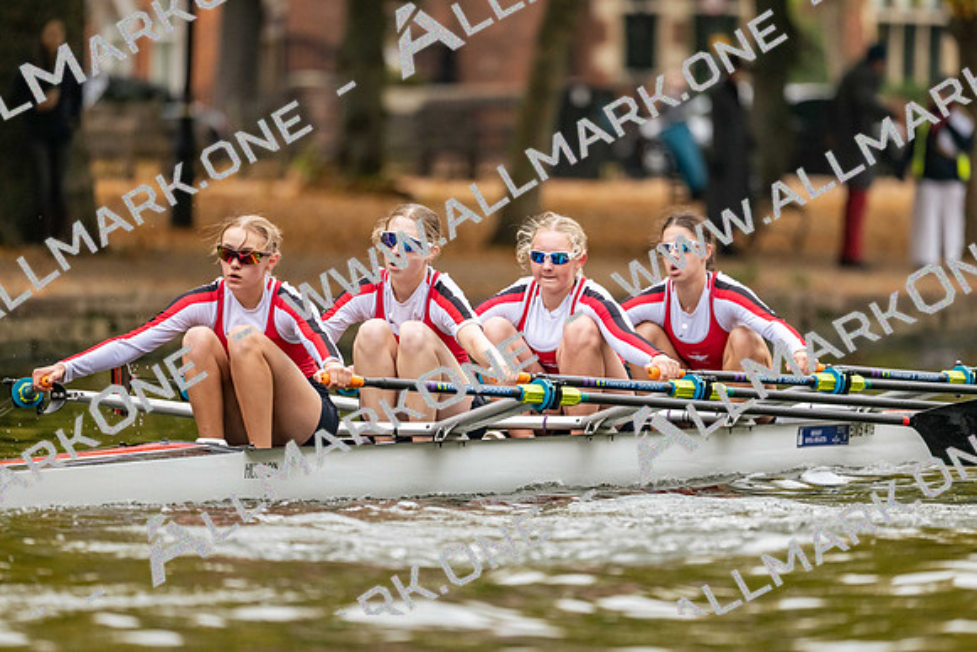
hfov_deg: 5.2
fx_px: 10858
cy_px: 326
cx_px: 488
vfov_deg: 3.4
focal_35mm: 400
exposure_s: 1/2500
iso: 2800
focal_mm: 400
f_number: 4.5
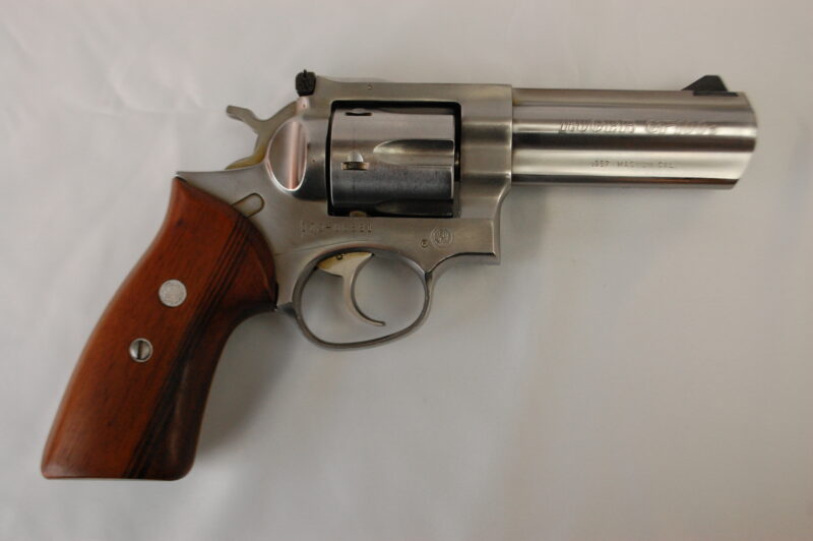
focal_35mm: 42
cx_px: 406
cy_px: 270
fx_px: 948
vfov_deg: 31.8
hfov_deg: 46.4
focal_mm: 28
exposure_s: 1/100
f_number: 5
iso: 800
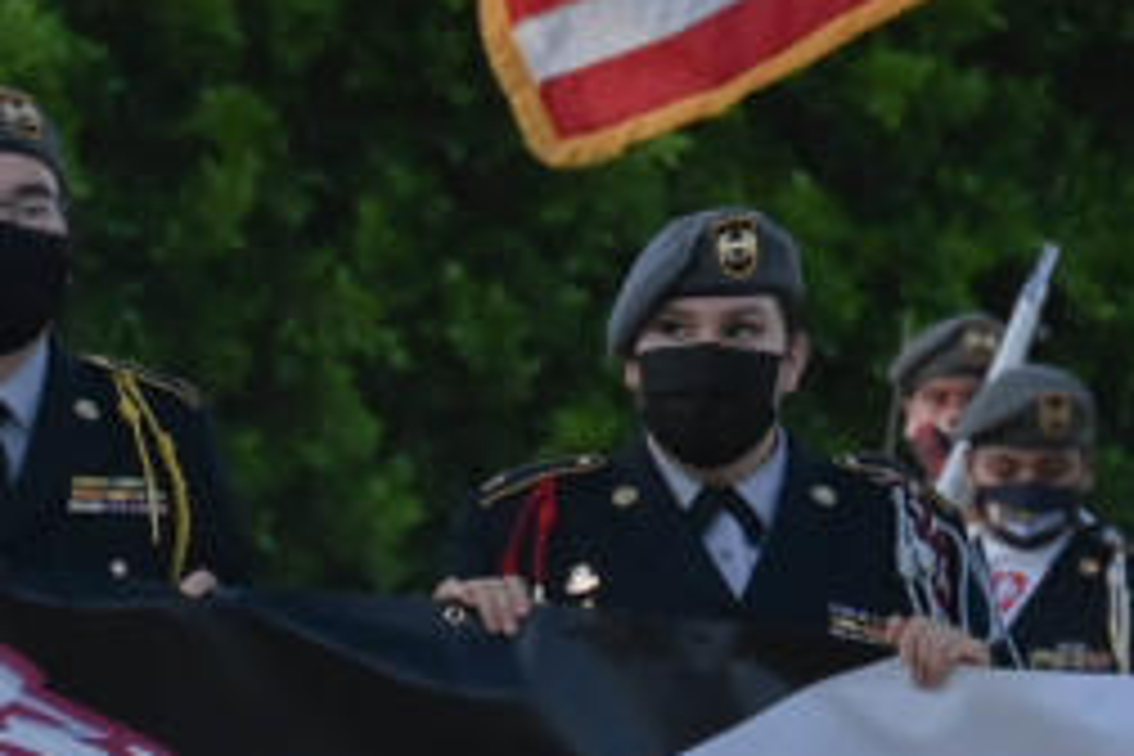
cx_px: 1793
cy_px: 846
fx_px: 31907
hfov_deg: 2.0
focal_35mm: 1013
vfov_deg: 1.4
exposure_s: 1/1000
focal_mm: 170
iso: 800
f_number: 6.3
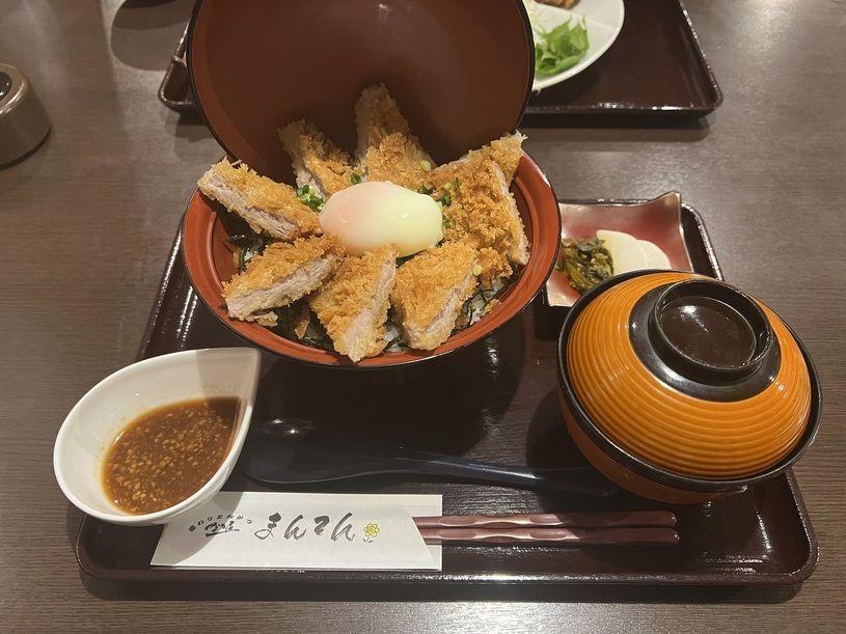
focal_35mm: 26
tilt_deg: -52.6
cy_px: 317
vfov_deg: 53.1
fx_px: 635
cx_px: 423
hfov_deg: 67.3
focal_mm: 5.7
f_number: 1.5
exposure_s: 1/33
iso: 400
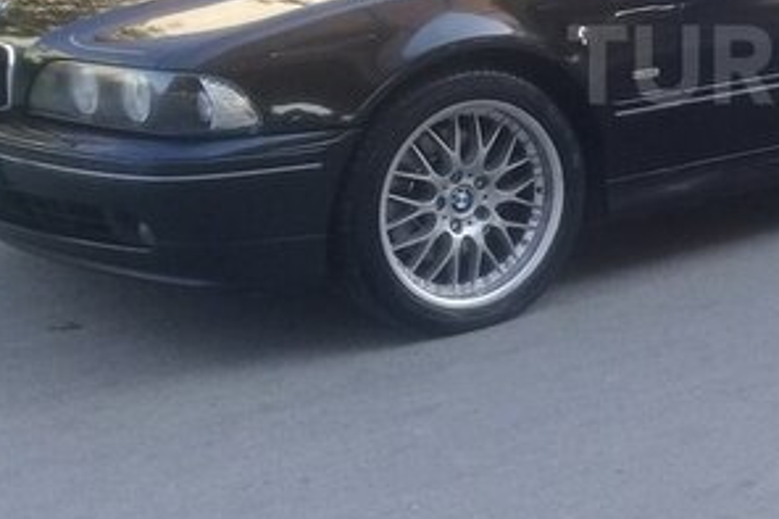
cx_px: 837
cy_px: 65
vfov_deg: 18.6
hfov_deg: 26.1
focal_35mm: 72
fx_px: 1557
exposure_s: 1/140
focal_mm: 3.3
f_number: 2.2
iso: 50
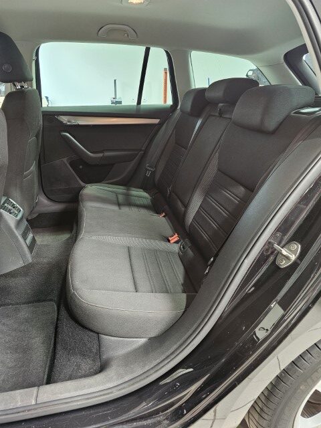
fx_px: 284
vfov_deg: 73.9
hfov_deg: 58.9
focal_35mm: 23
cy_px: 214
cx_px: 160
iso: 640
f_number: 1.7
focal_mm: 6.3
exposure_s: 1/100
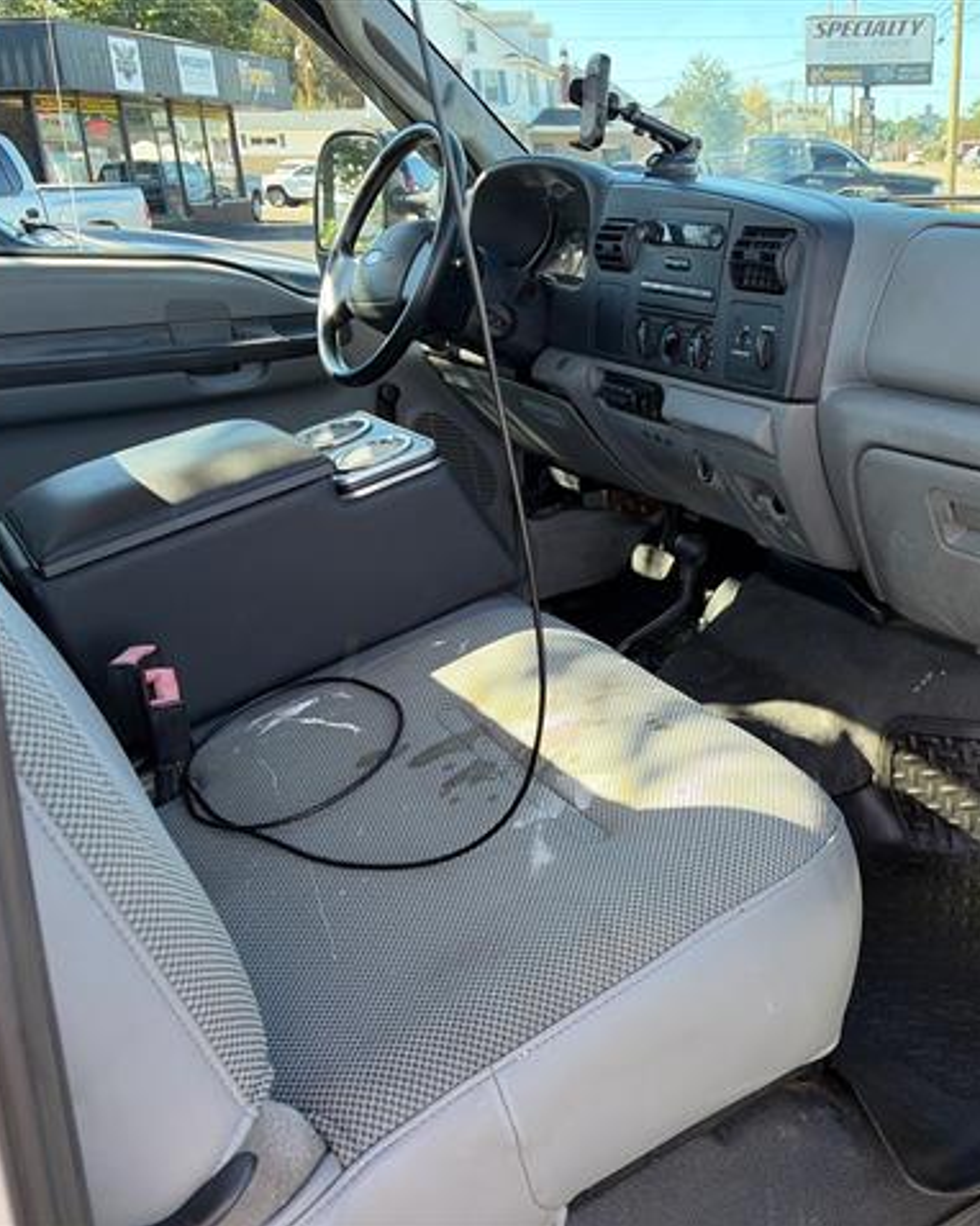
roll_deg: +2.2
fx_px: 1233
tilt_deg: -20.2
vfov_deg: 52.9
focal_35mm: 34
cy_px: 613
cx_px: 744
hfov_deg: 41.9
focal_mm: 5.96
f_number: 1.6
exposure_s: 1/177
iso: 50
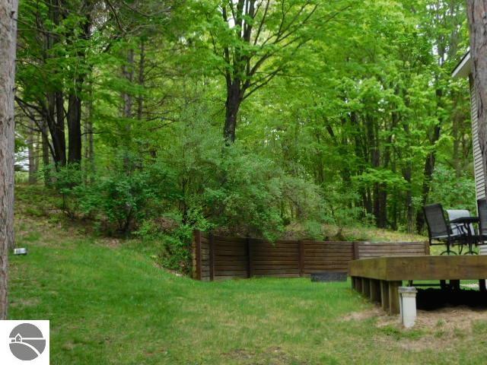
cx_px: 244
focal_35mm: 45
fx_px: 633
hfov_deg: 42.1
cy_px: 182
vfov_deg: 32.2
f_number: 3.7
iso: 125
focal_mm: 8
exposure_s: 1/200
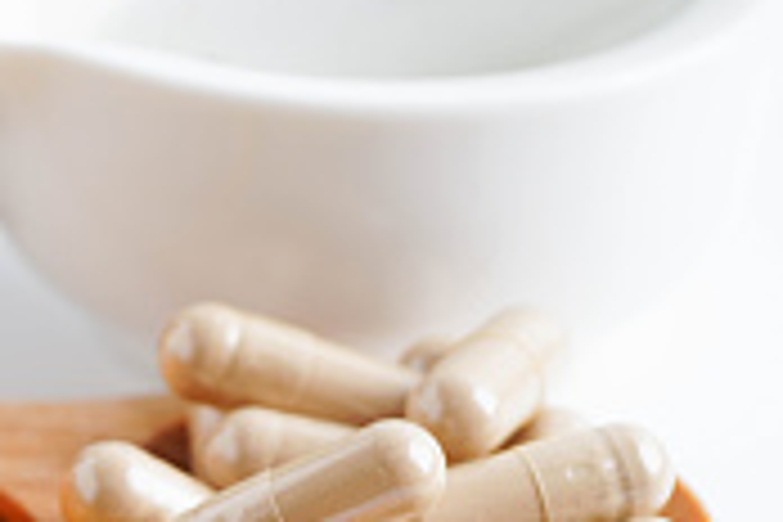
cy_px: 587
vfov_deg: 9.3
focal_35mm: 146
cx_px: -223
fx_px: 3175
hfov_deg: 13.6
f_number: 6.3
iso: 100
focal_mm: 50
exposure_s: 1/80
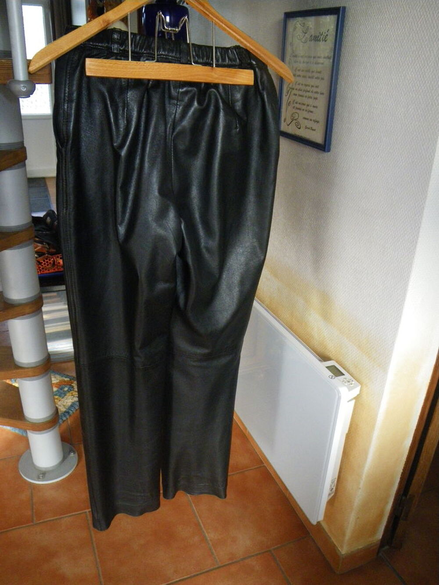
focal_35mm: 28
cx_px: 220
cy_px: 292
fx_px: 473
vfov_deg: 63.4
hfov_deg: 49.8
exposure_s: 1/50
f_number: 3.5
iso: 400
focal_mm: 5
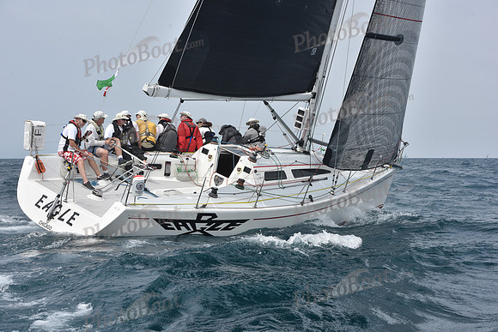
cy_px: 166
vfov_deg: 19.5
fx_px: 969
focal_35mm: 70
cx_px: 249
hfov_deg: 28.8
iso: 250
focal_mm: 70
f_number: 10
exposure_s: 1/800
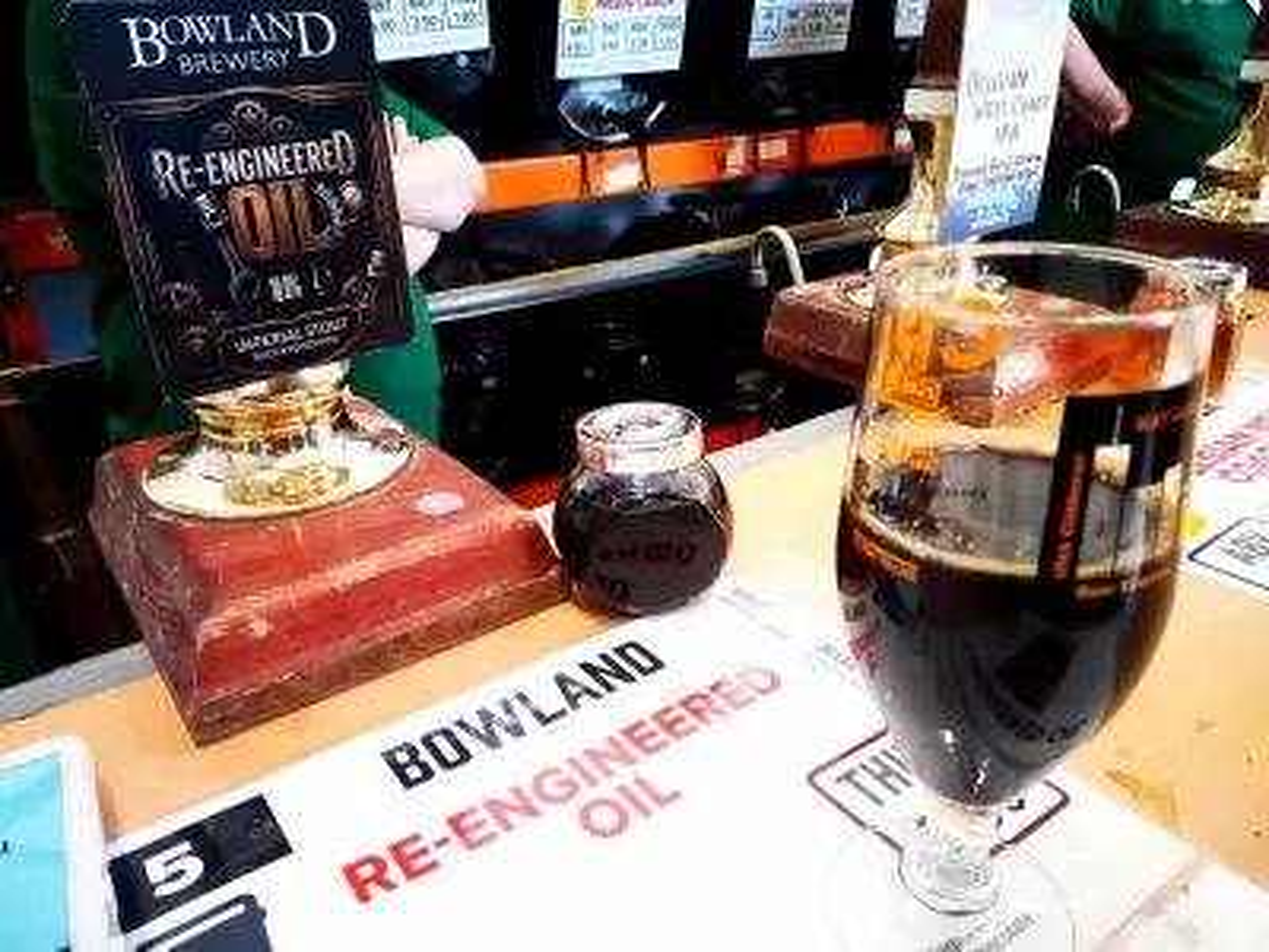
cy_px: 476
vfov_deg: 49.7
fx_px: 1026
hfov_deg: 63.4
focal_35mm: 28
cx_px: 634
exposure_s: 1/33.3
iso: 487
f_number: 2
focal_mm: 3.54
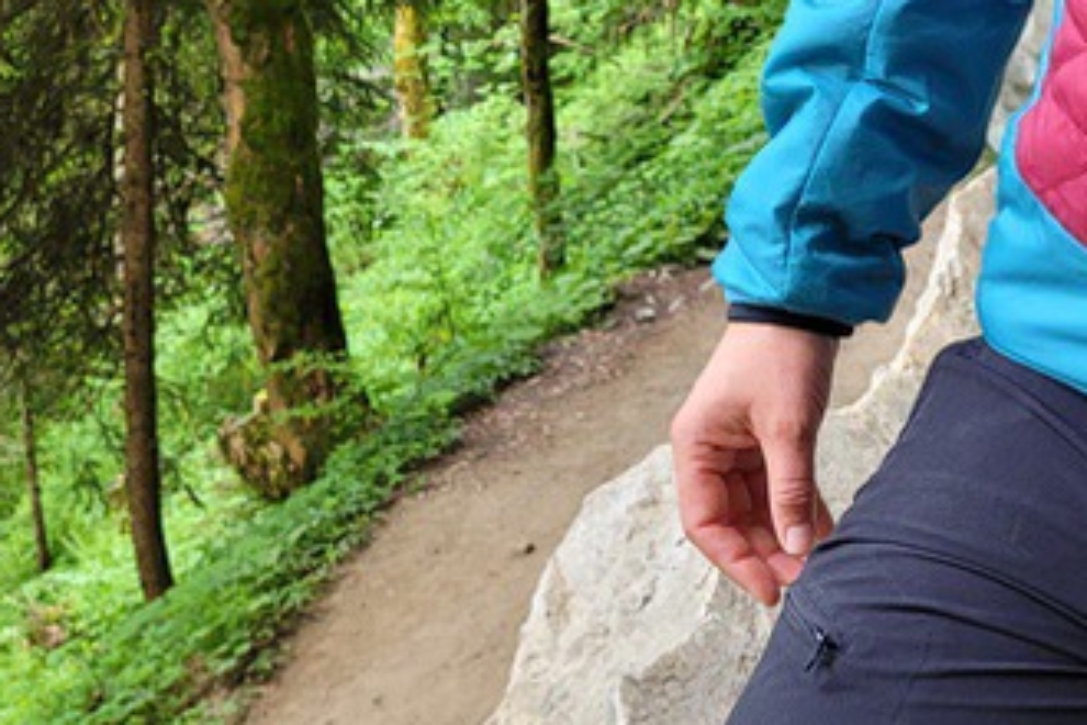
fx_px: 2476
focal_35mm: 82
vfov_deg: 16.4
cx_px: 1186
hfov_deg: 23.3
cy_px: 76
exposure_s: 1/100
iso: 125
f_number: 1.8
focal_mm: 5.4
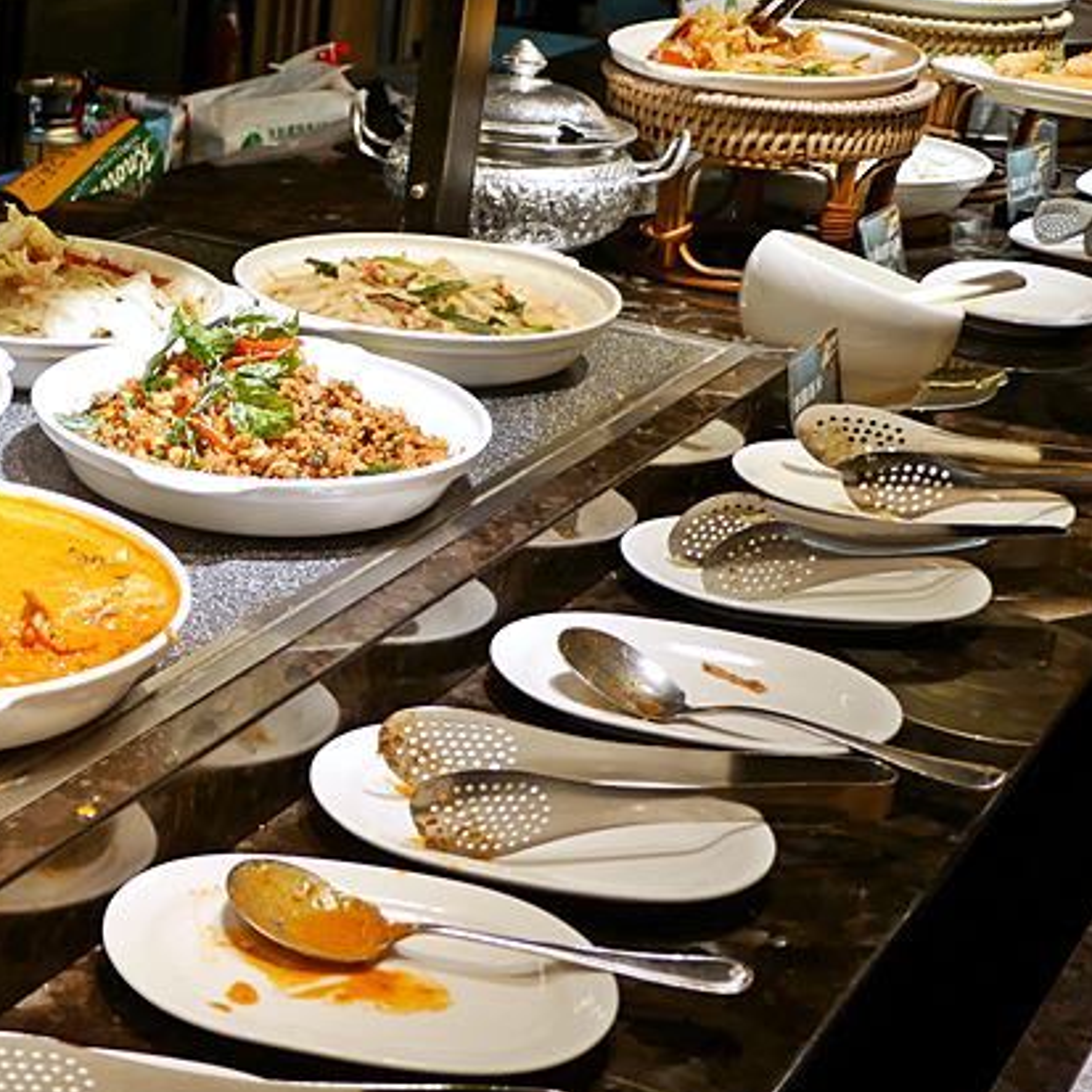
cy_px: 348
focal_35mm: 60
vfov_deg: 28.4
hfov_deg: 25.6
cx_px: -219
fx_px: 2141
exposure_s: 1/80
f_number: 2.5
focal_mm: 14
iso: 200
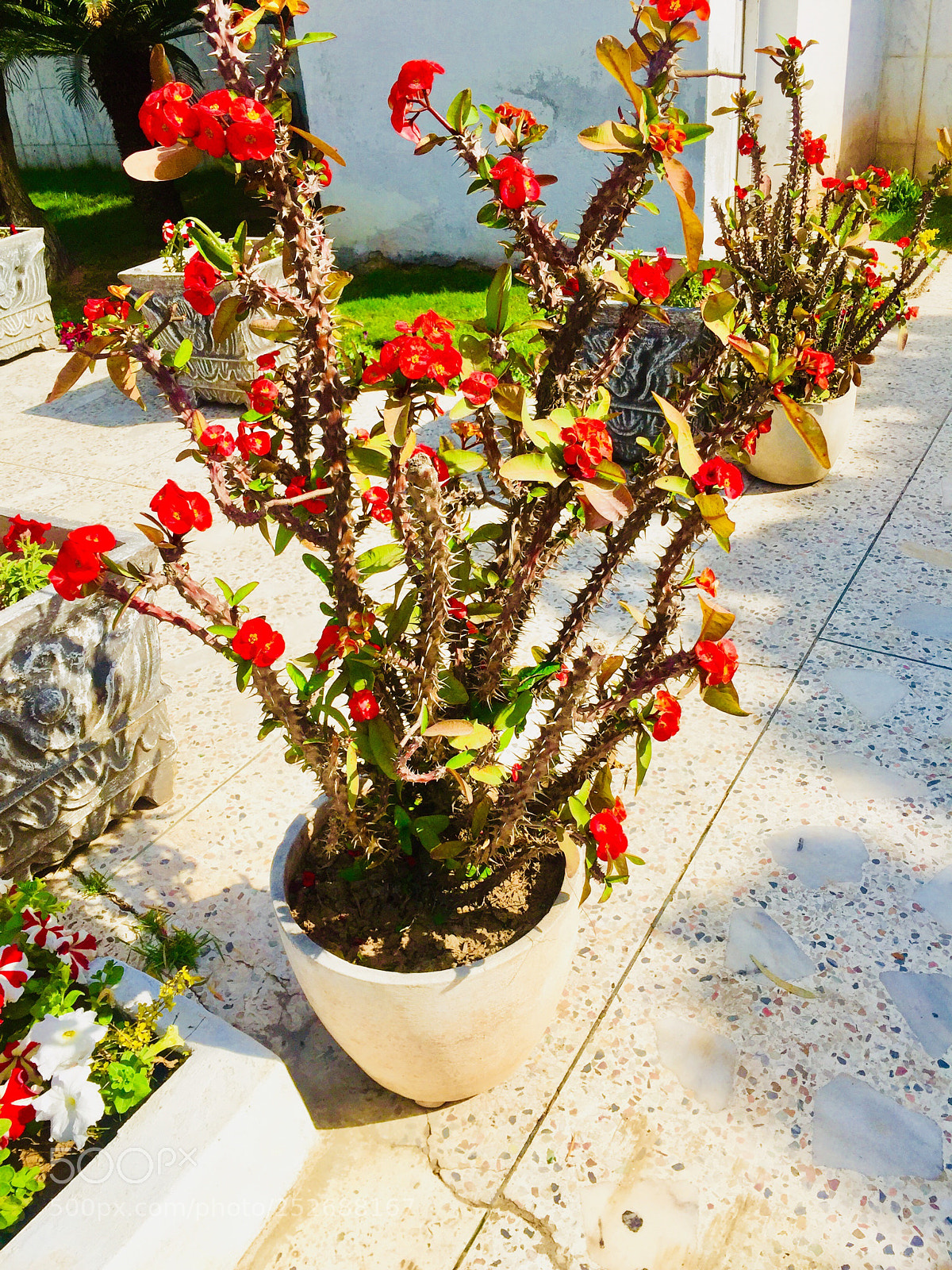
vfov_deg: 61.7
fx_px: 1063
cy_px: 635
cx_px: 476
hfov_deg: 48.2
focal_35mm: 29
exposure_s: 1/2475
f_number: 2.2
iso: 32
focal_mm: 4.15
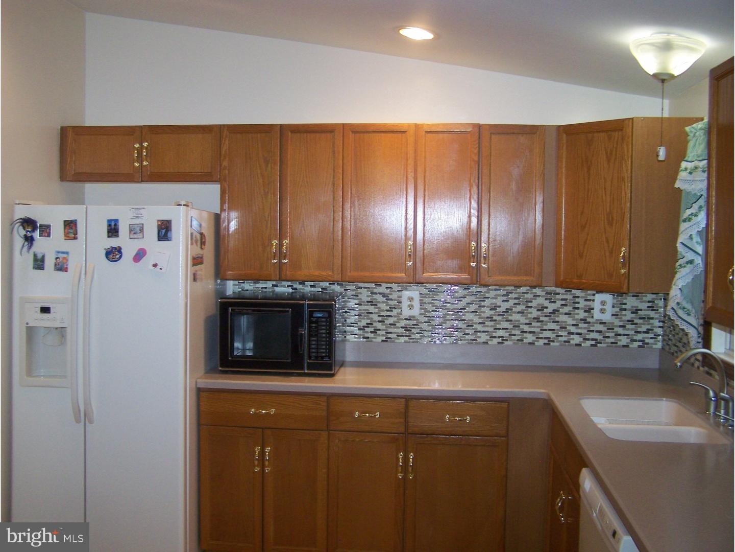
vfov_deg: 37.7
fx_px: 807
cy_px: 276
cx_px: 368
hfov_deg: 49.0
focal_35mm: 38
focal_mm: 6.3
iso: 160
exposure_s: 1/60
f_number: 2.8
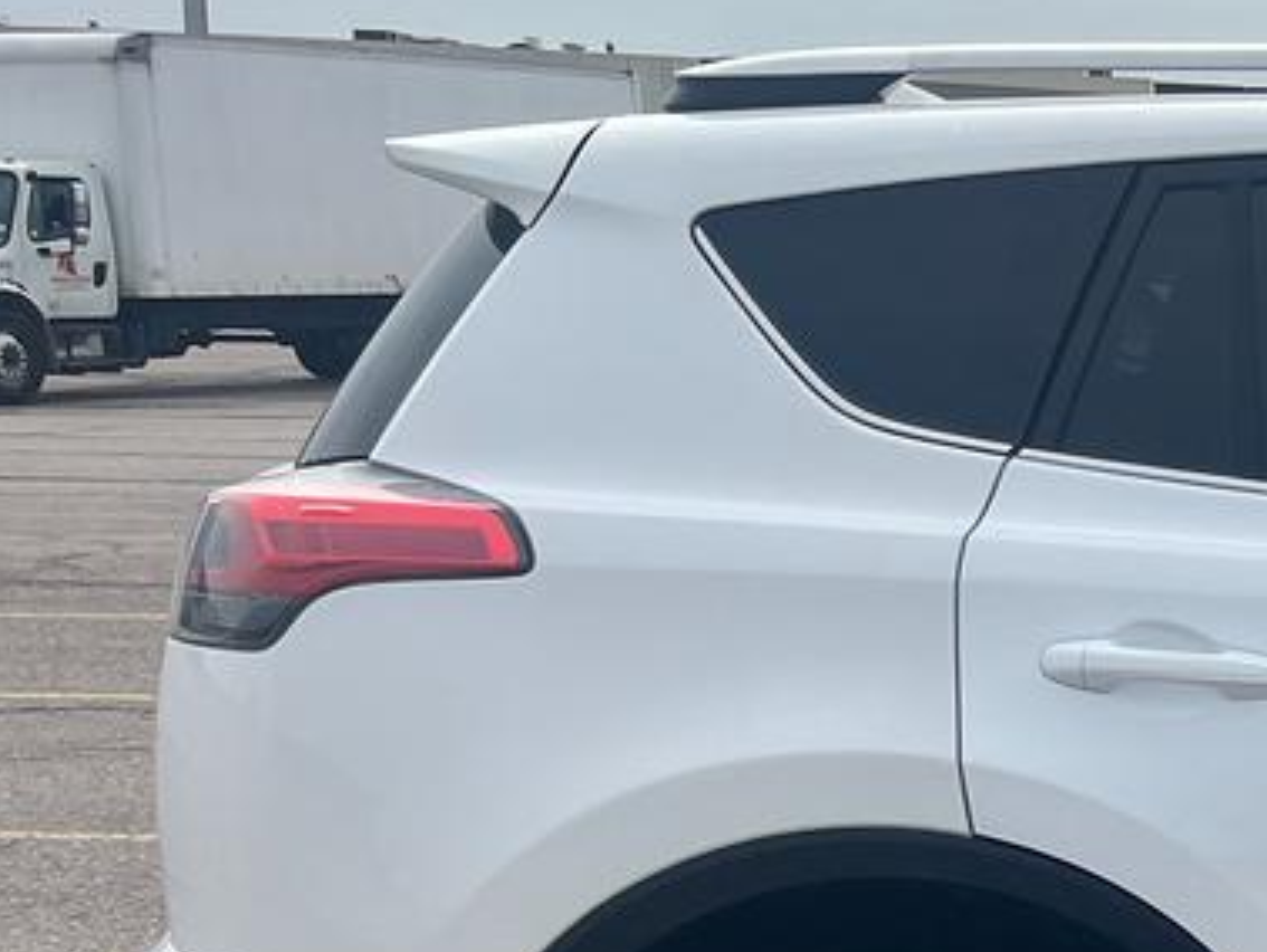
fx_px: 3223
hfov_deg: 18.5
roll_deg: -2.1
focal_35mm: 88
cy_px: 945
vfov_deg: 16.5
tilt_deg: -11.0
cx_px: 2128
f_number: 1.6
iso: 50
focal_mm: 5.1
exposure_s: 1/4310
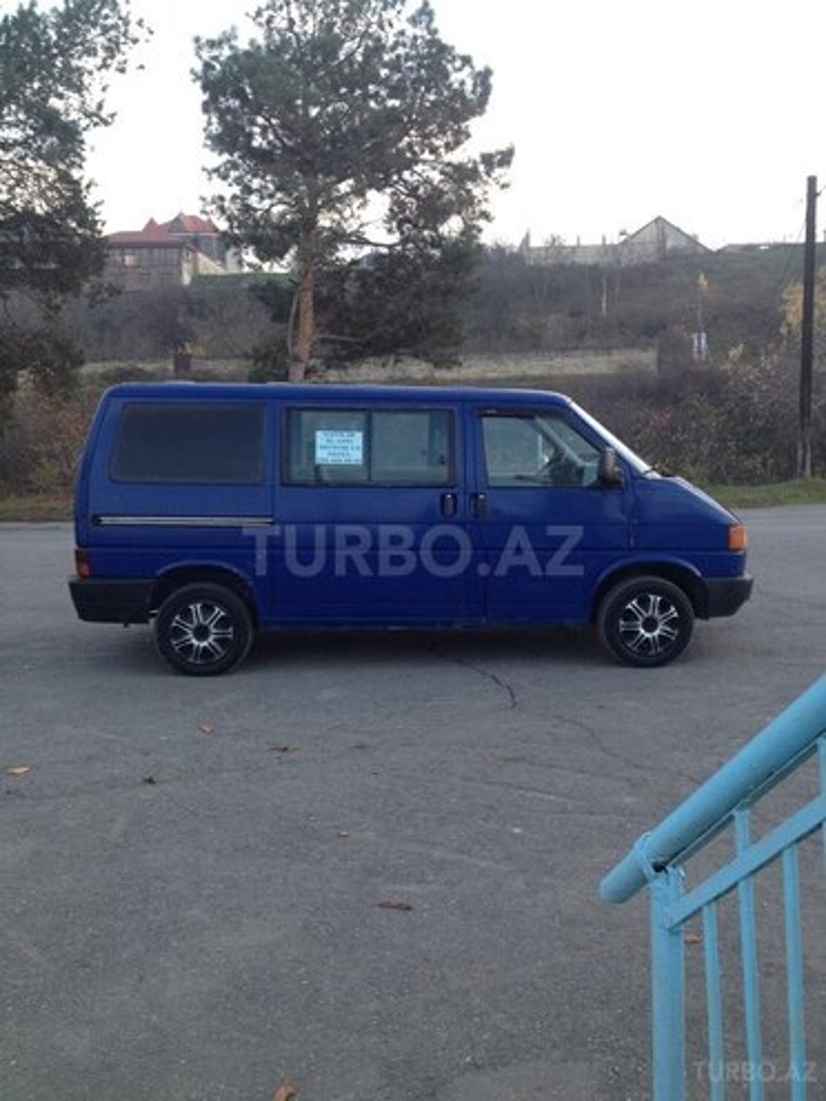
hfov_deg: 40.7
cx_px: 413
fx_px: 1114
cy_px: 550
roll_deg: +0.6
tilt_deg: -3.2
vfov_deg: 52.6
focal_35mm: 35
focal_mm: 4.28
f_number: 2.4
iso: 64
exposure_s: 1/40
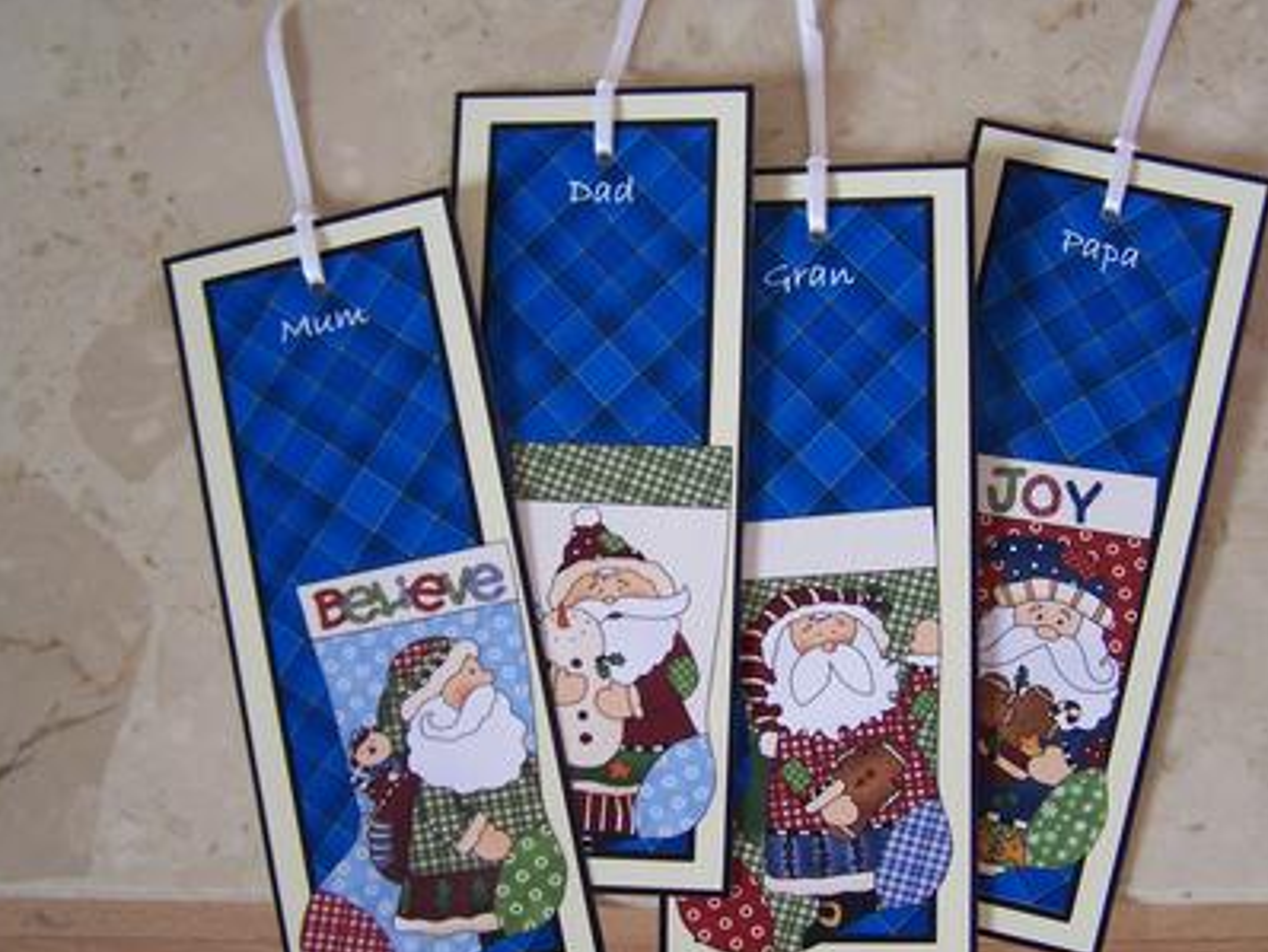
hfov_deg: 43.8
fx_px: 1576
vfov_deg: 33.6
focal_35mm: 43
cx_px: 685
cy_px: 532
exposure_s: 1/15
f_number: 2.8
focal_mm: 6.3
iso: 140
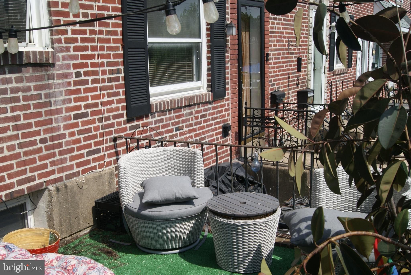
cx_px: 206
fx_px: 446
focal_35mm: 39
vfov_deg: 34.3
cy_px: 138
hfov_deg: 49.5
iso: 100
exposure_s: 1/160
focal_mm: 26
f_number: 11
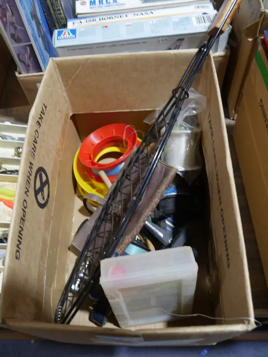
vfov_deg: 58.3
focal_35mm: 31
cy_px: 174
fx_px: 320
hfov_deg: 45.5
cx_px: 130
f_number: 3.6
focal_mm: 15
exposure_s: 1/60
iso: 320
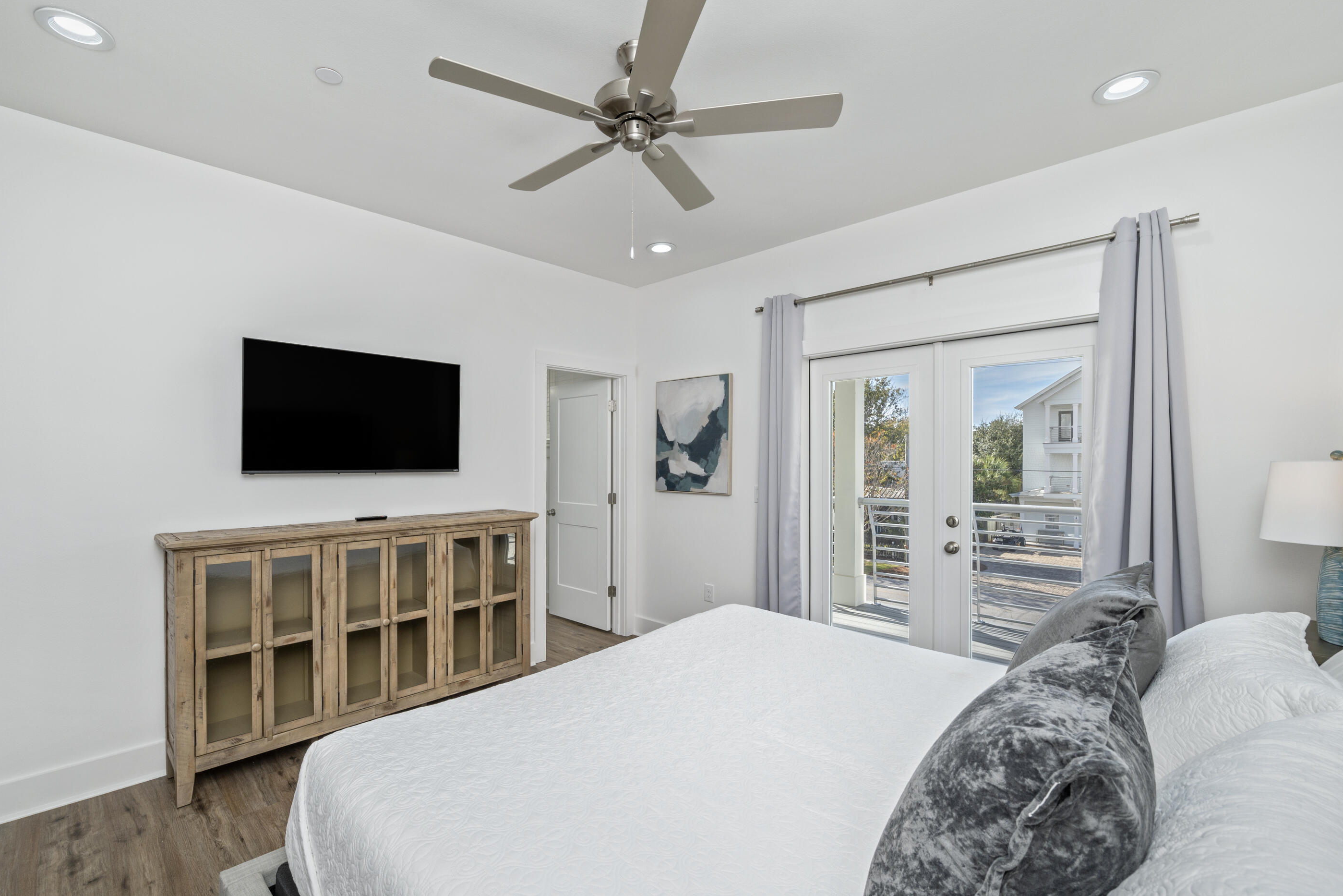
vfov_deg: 77.3
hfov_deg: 100.3
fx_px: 560
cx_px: 630
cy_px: 439
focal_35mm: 15
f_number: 9
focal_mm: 14
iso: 320
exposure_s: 1/60
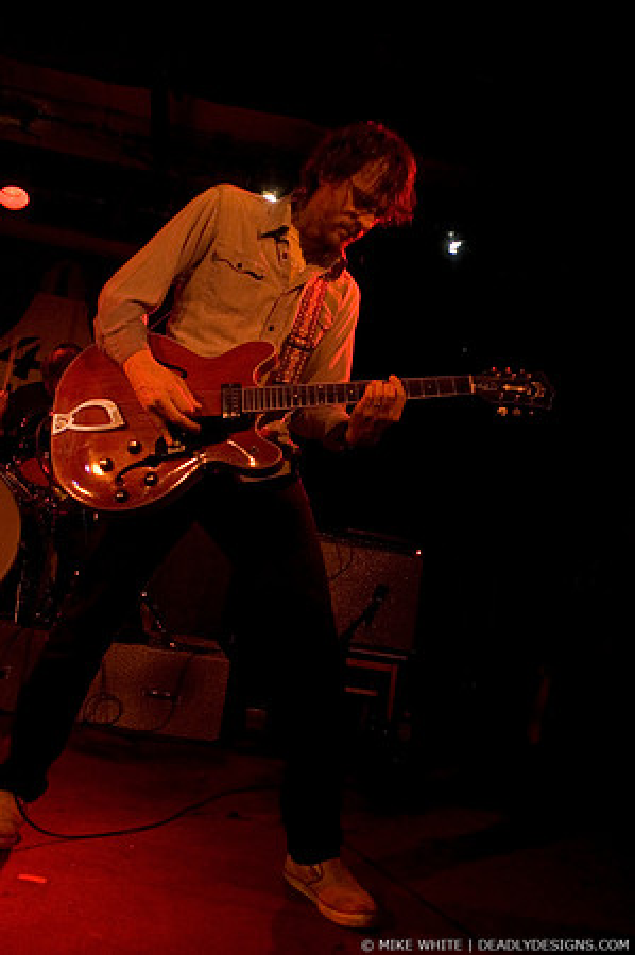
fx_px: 796
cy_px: 478
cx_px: 318
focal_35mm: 30
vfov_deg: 62.0
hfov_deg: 43.5
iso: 800
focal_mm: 20
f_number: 3.2
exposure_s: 1/80
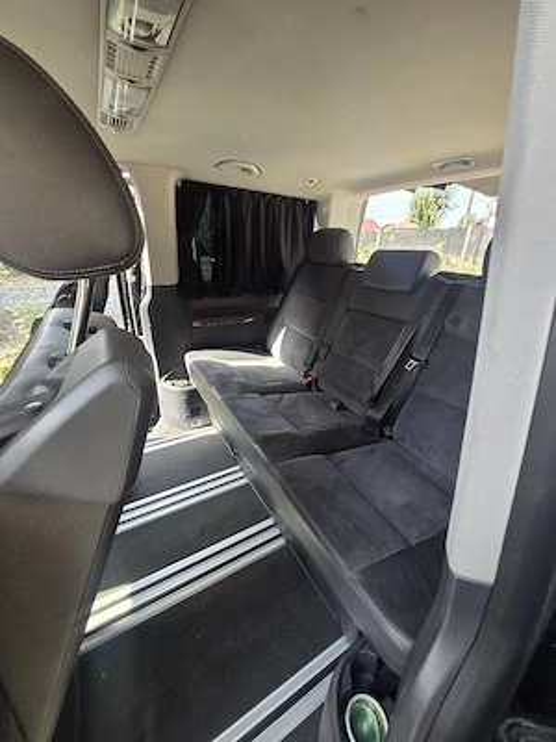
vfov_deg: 106.2
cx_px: 278
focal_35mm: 13
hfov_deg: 89.9
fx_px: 278
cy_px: 371
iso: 32
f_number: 2.2
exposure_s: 1/50.3
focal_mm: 1.7
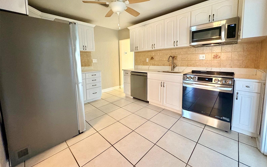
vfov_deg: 74.3
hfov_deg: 101.5
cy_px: 70
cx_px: 135
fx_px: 109
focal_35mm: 15
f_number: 2.2
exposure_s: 1/40
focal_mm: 2.22
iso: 640
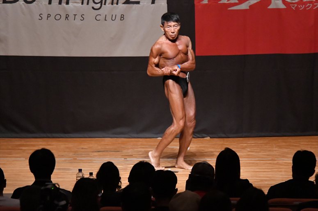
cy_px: 106
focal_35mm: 255
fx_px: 2251
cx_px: 159
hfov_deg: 8.1
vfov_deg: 5.4
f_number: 5.6
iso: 10000
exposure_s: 1/400
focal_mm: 170
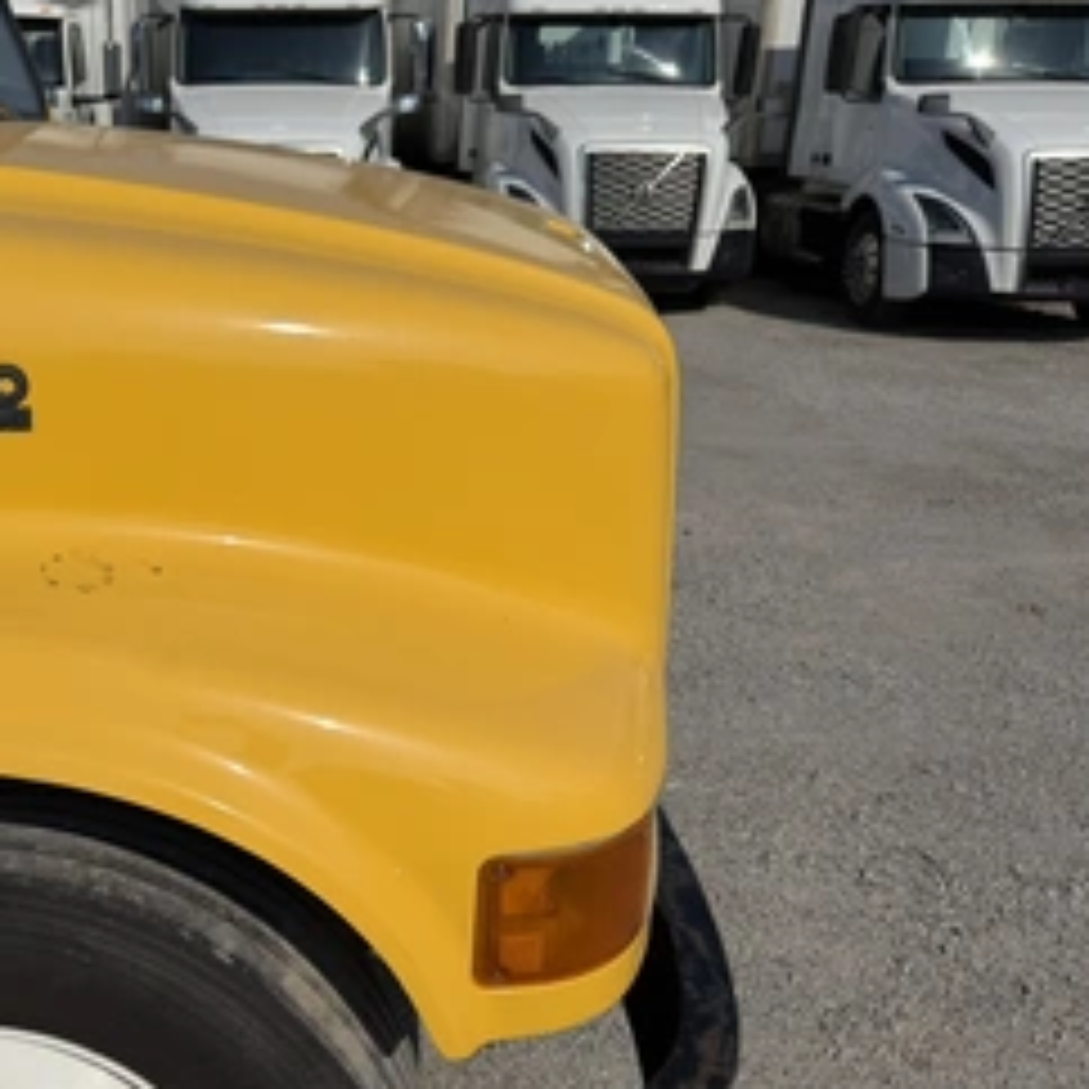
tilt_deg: -20.8
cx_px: 252
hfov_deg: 45.3
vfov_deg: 47.1
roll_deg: -1.0
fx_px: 1246
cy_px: 626
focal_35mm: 35
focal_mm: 6.76
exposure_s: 1/11905
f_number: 1.78
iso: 80
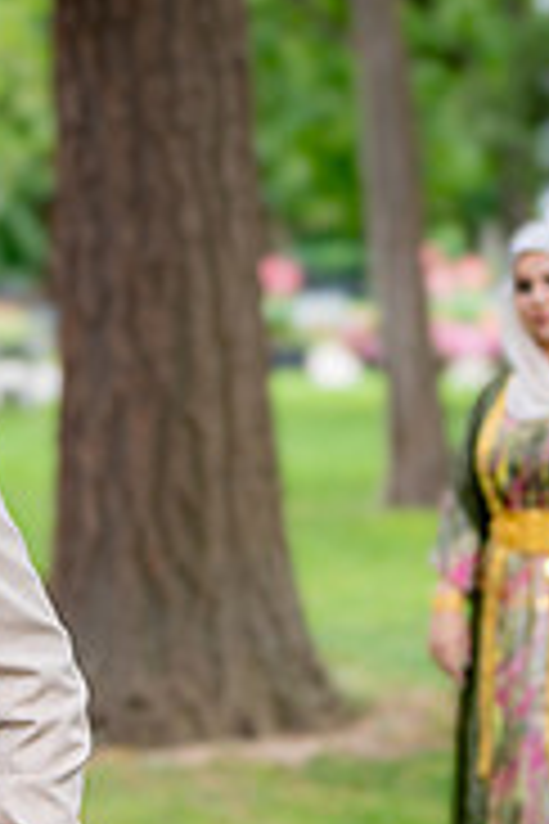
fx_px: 2539
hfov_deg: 12.2
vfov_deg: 18.4
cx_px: -22
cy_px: 534
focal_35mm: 111
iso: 200
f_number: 2
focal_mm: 35
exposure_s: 1/800
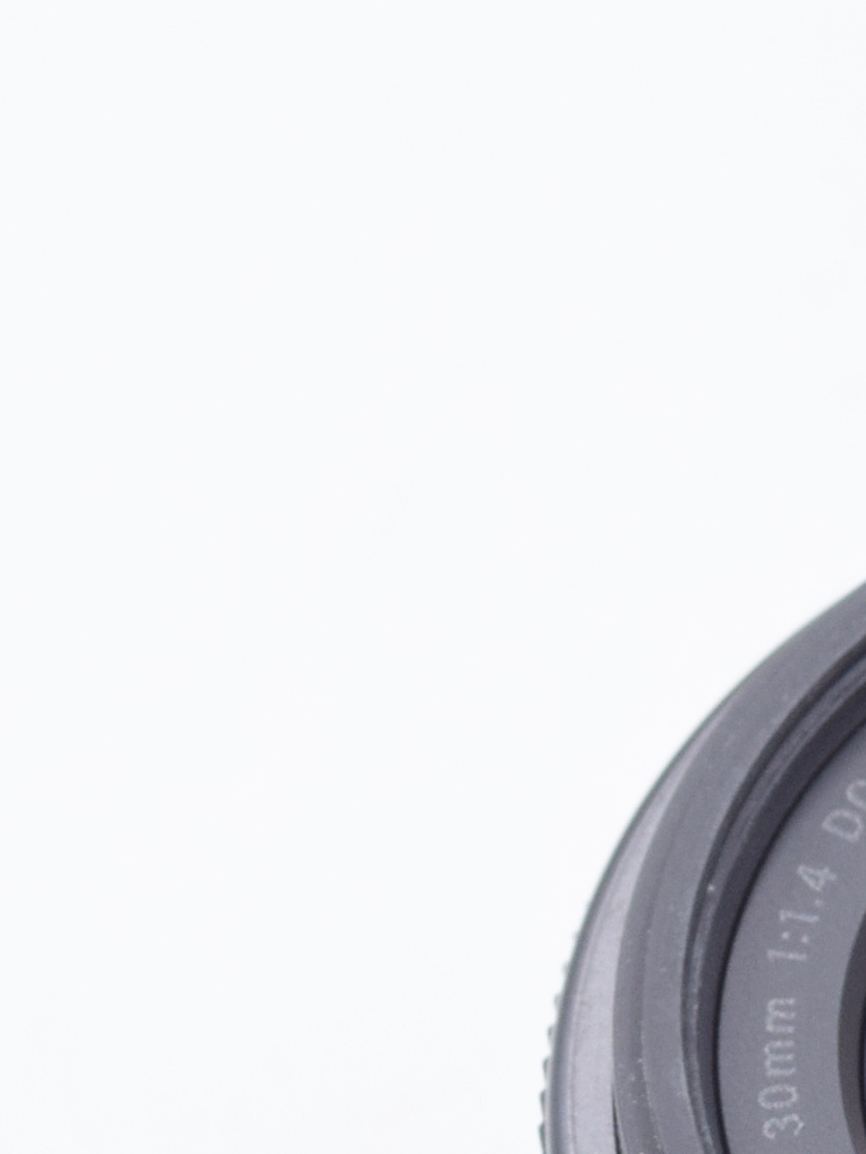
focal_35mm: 288
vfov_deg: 6.9
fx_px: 9596
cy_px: 1085
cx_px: 1598
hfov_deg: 5.1
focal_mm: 55
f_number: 8
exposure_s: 1/125
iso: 400
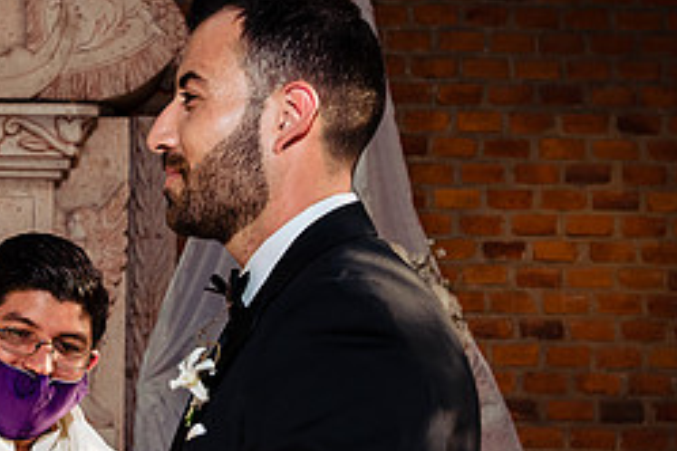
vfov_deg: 9.7
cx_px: -4
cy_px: 139
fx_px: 2651
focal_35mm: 141
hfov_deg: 14.3
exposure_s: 1/200
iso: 800
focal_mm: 42
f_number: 5.6
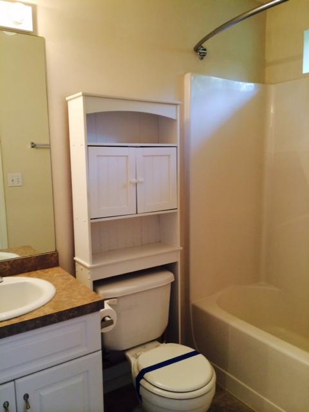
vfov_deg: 60.0
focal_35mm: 30
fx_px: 357
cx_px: 154
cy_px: 206
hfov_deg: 46.8
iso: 80
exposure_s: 1/33
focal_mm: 4.12
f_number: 2.2
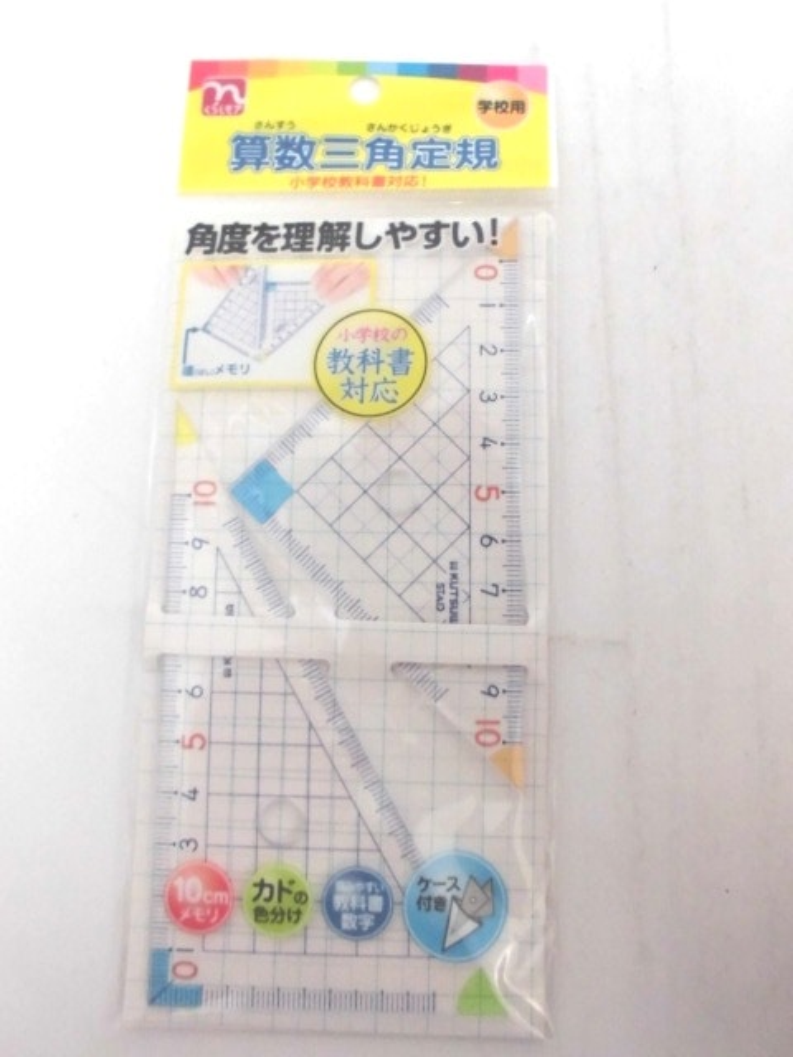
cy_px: 528
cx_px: 396
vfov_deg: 67.3
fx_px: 794
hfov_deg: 53.1
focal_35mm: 26
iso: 400
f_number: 3.5
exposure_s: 1/60
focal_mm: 4.6
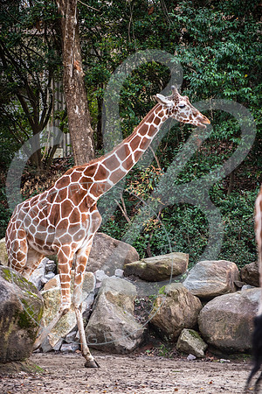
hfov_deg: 6.9
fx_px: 2183
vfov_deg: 10.3
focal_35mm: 200
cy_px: 197
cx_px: 131
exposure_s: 1/400
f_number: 2.8
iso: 100
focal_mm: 200
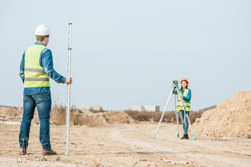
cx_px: 123
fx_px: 711
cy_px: 82
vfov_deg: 13.4
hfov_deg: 20.0
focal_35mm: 102
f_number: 5.6
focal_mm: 100
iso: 100
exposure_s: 1/400
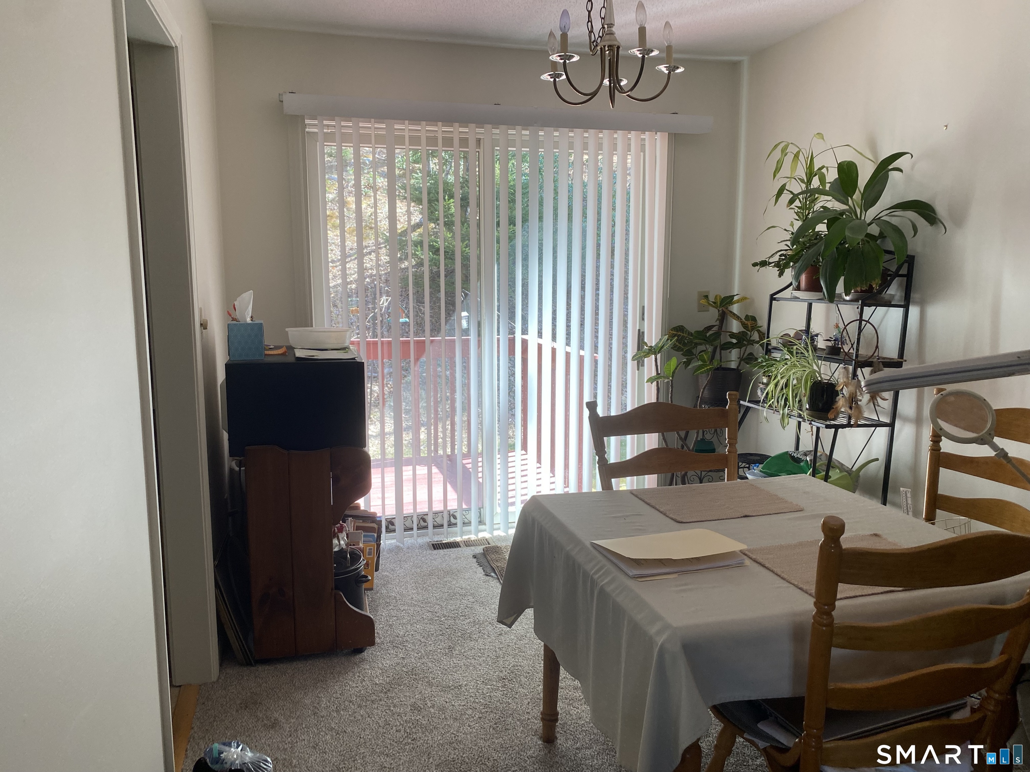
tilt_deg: -10.6
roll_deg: -0.2
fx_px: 774
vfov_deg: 53.1
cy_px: 386
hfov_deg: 67.3
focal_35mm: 26
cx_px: 515
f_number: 1.8
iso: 80
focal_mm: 4.25
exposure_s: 1/122
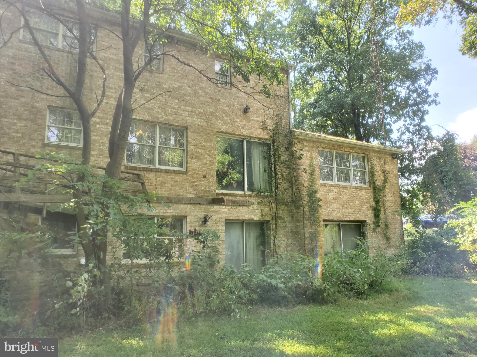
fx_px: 358
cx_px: 238
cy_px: 178
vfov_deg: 53.1
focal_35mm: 26
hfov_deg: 67.3
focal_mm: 4.3
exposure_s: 1/182
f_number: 2.4
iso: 50
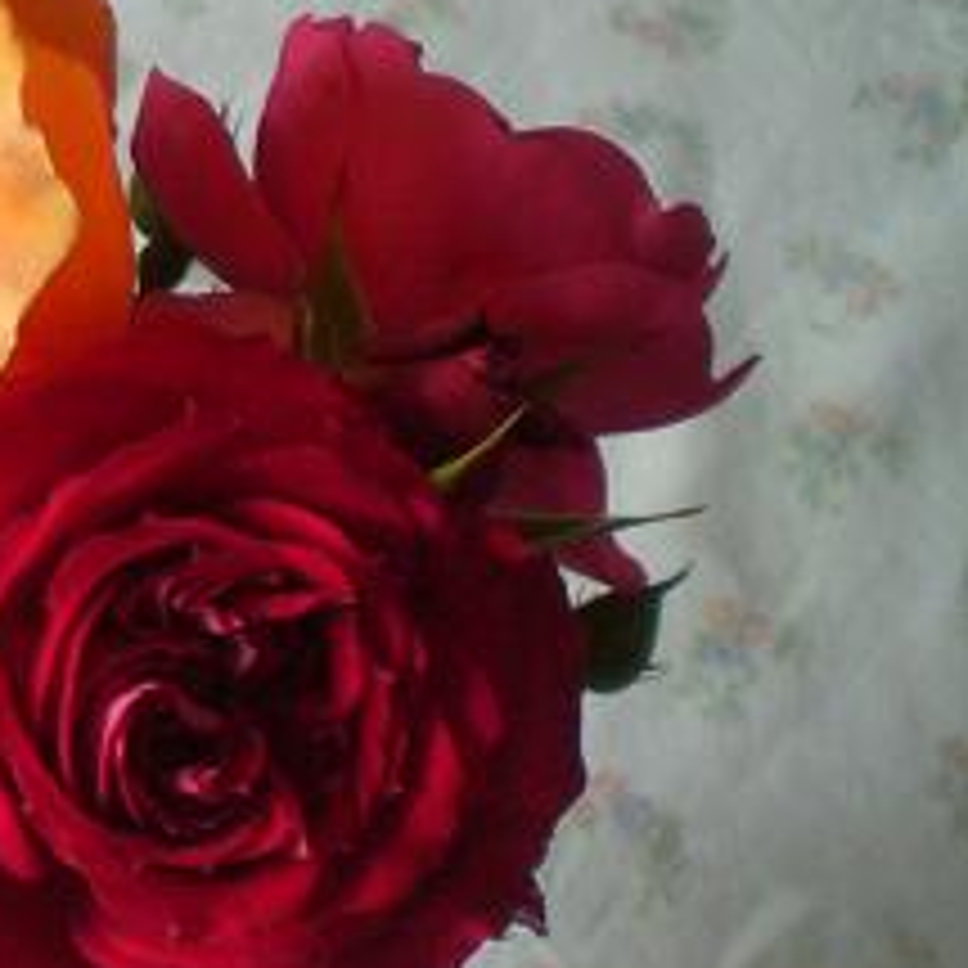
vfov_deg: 24.6
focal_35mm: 70
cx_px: -18
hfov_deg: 23.5
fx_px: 2215
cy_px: 612
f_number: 3.1
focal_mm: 6.3
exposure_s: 1/100
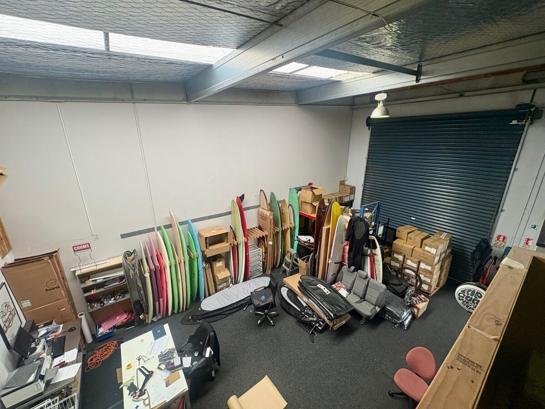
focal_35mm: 14
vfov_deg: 85.7
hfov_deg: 102.1
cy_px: 204
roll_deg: +0.1
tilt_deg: -18.0
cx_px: 272
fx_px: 220
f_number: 2.2
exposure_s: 1/50
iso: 125
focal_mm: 2.22
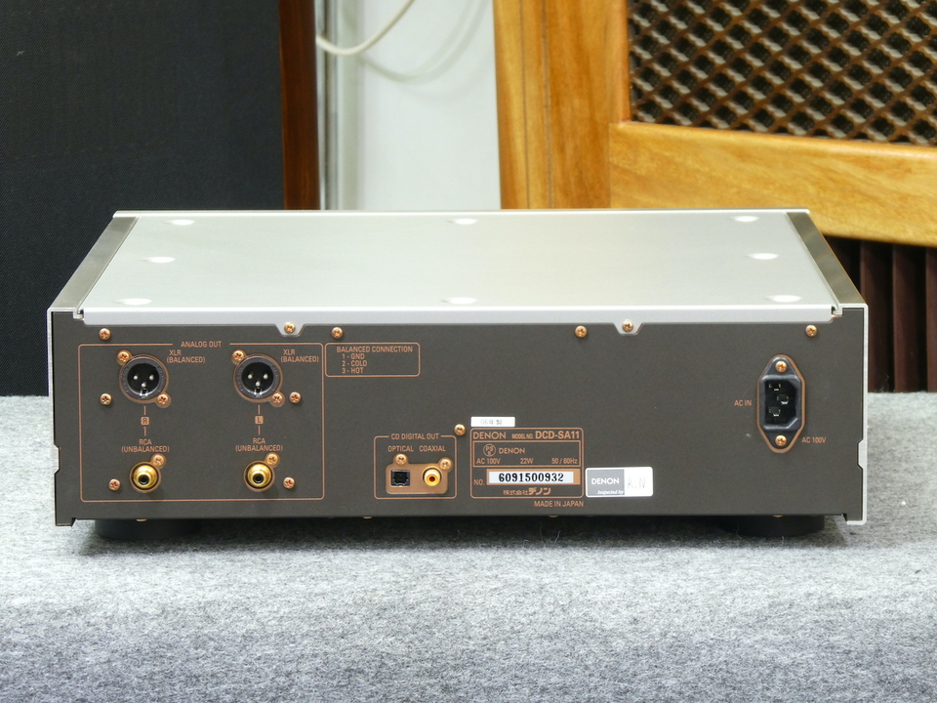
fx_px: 3871
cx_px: 468
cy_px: 352
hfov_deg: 13.8
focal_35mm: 143
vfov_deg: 10.4
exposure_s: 1/1.3
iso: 200
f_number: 5.4
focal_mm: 25.6
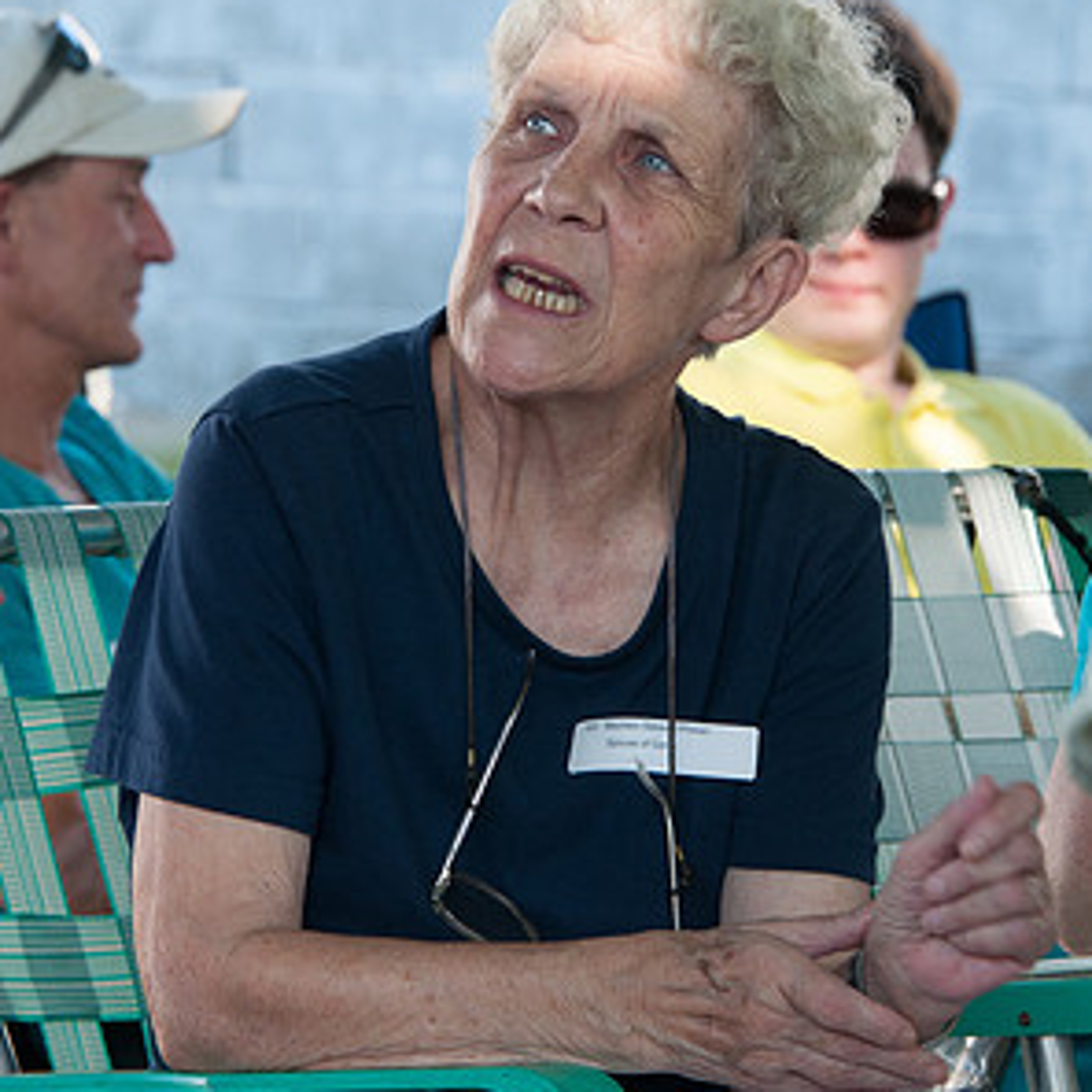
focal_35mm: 290
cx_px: 548
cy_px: 365
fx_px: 10350
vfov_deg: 6.0
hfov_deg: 6.0
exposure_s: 1/125
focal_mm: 150
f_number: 8
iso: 500
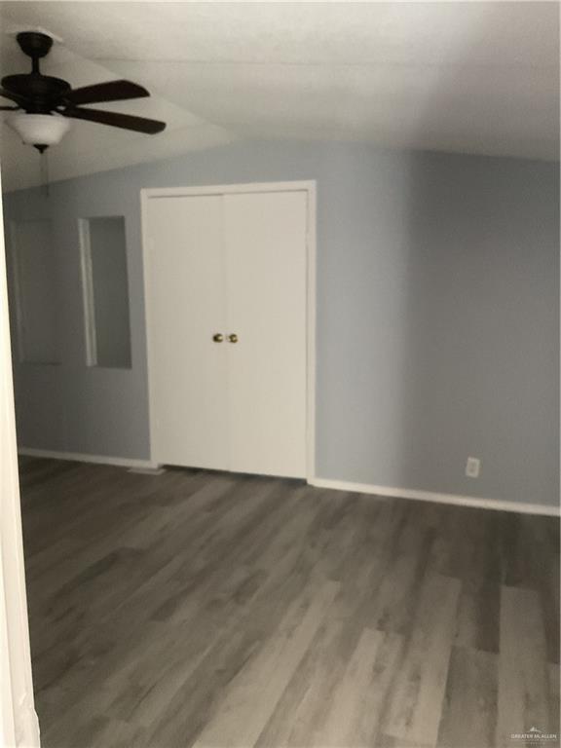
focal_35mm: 29
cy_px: 374
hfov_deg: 48.2
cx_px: 280
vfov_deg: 61.7
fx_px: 627
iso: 400
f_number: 1.8
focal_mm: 3
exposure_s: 1/25
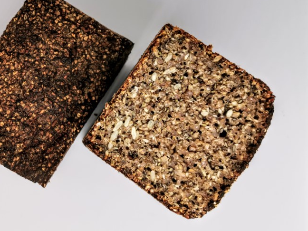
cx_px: 124
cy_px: 106
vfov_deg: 34.3
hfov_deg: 44.6
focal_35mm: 42
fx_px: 374
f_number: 1.6
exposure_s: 1/100
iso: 100
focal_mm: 5.56
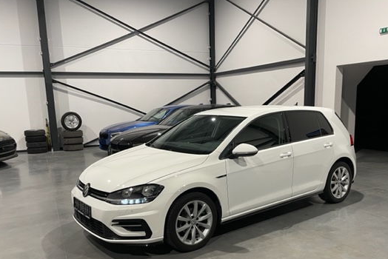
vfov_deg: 39.6
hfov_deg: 57.2
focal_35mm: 33
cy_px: 168
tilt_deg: -11.7
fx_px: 356
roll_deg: +1.0
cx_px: 206
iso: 64
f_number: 1.6
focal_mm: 4.2
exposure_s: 1/50
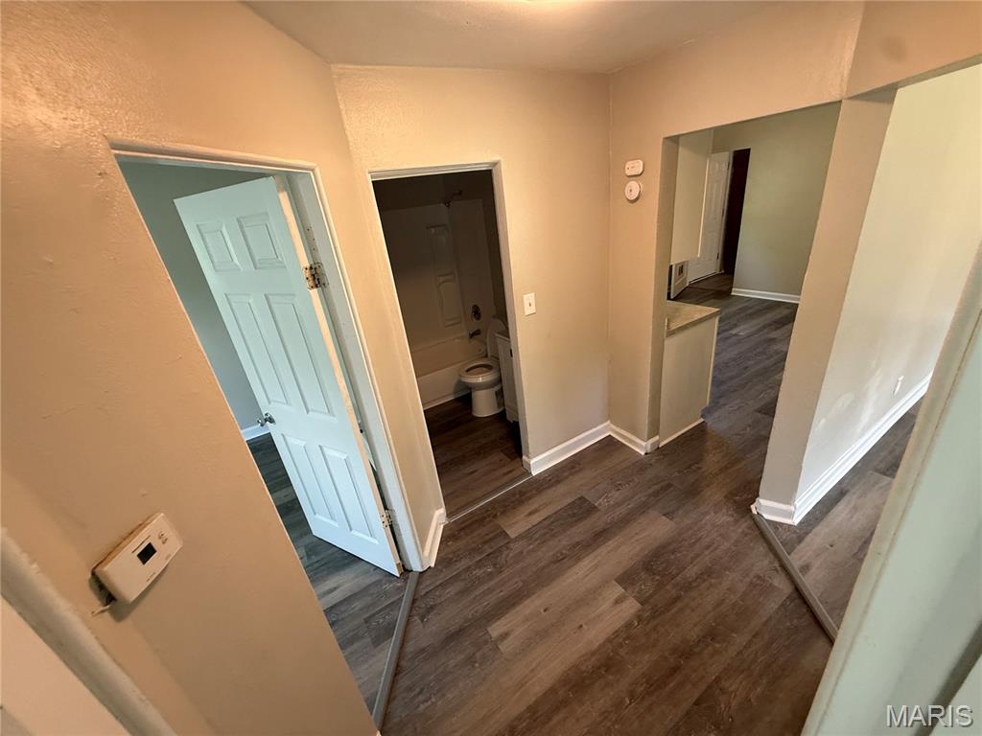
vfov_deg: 85.7
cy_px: 368
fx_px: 397
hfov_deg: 102.1
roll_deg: +7.9
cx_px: 491
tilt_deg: -20.1
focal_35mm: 14
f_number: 2.2
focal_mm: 2.22
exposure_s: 1/60
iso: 200
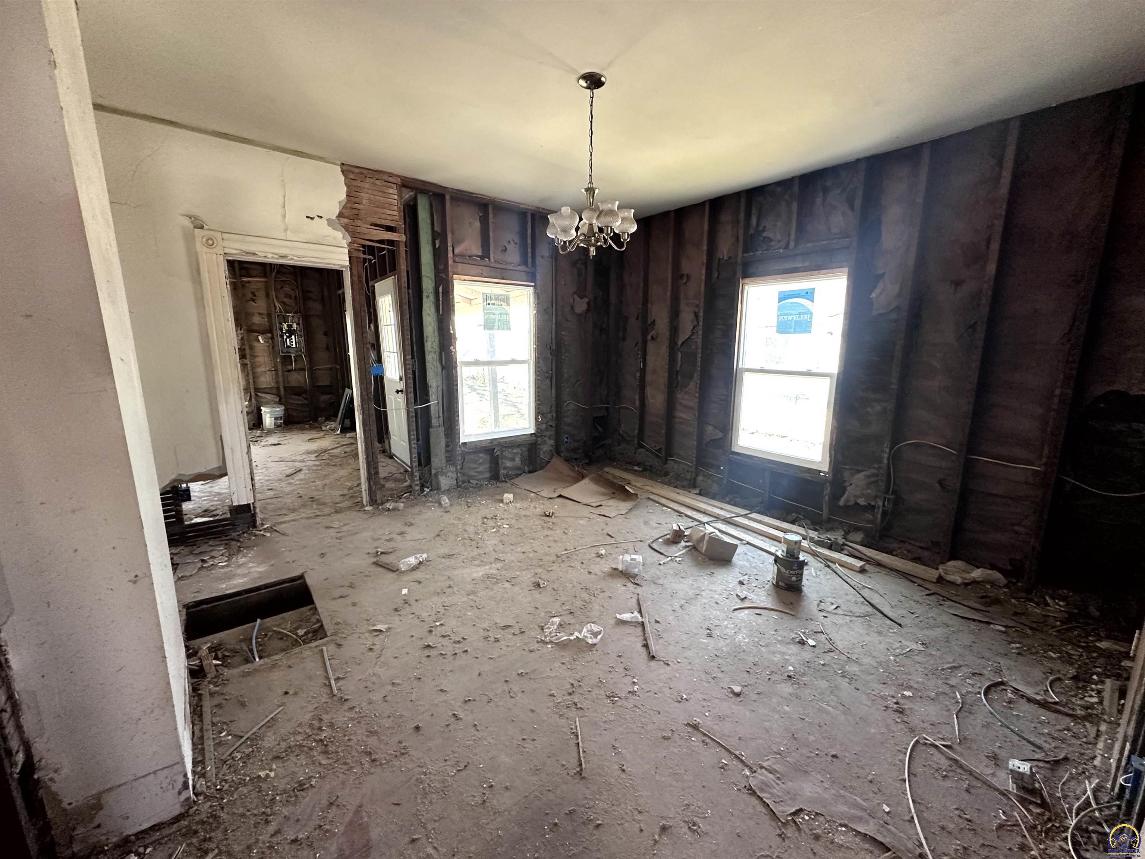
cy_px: 430
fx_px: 463
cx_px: 572
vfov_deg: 85.7
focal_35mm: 14
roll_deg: -0.2
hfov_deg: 102.1
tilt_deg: -11.2
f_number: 2.2
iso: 320
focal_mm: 2.22
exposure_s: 1/99
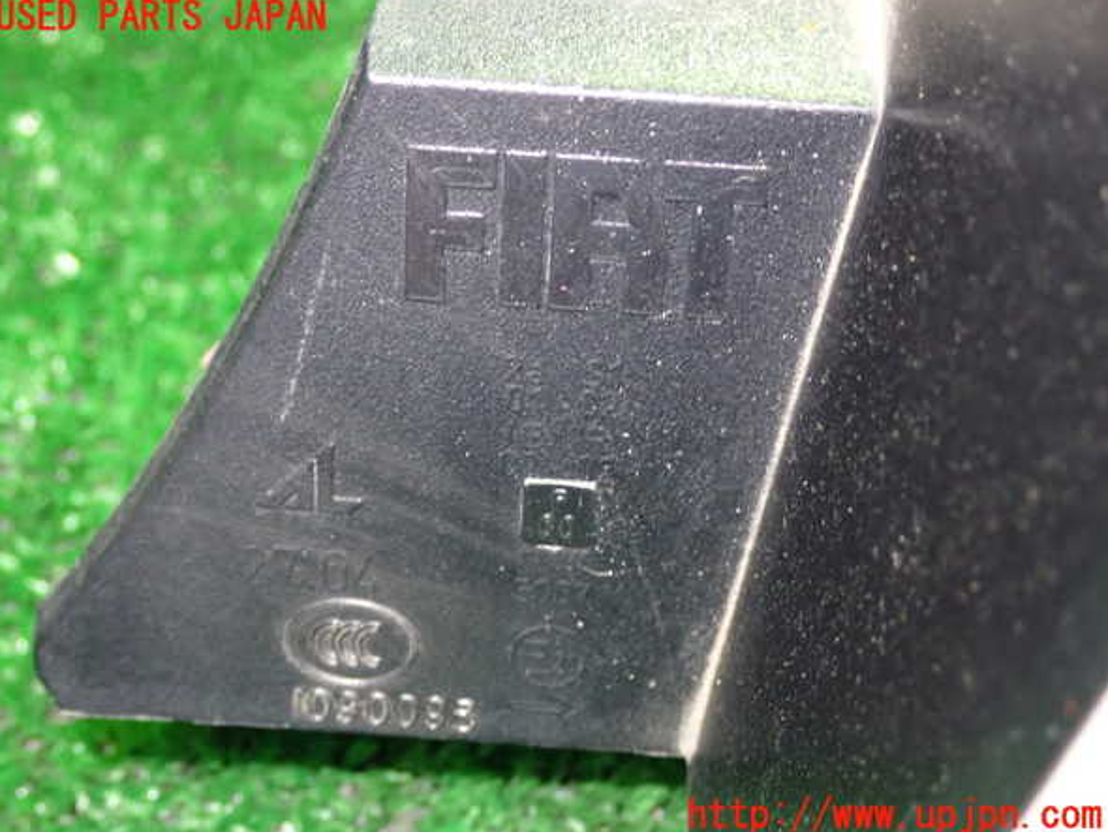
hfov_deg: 30.7
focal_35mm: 63
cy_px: 417
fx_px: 2017
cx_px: 548
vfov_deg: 23.3
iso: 1250
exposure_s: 1/15
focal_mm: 11.09
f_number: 3.6
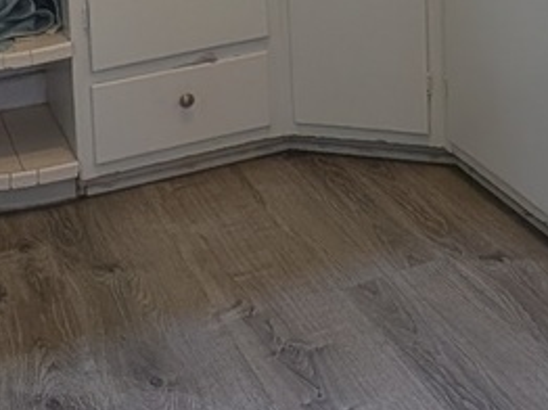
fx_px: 1044
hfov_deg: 27.9
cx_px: 527
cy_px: -192
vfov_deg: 19.5
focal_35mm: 66
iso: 122
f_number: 1.7
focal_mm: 2.02
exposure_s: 1/120
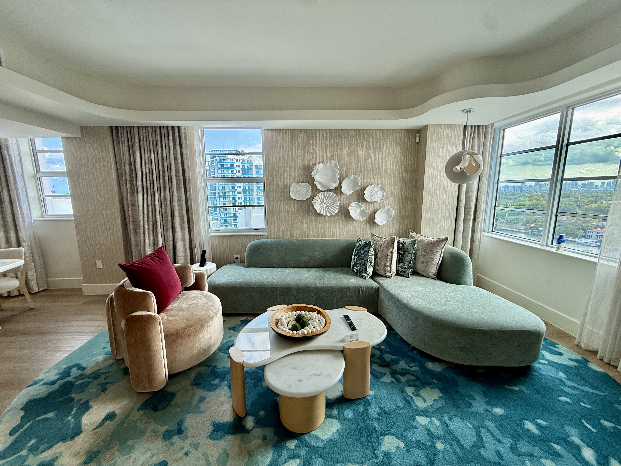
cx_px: 310
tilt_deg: -10.6
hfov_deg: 102.1
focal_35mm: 14
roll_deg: +0.0
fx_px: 251
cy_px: 233
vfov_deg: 85.7
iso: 64
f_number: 2.2
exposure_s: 1/156
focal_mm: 2.22
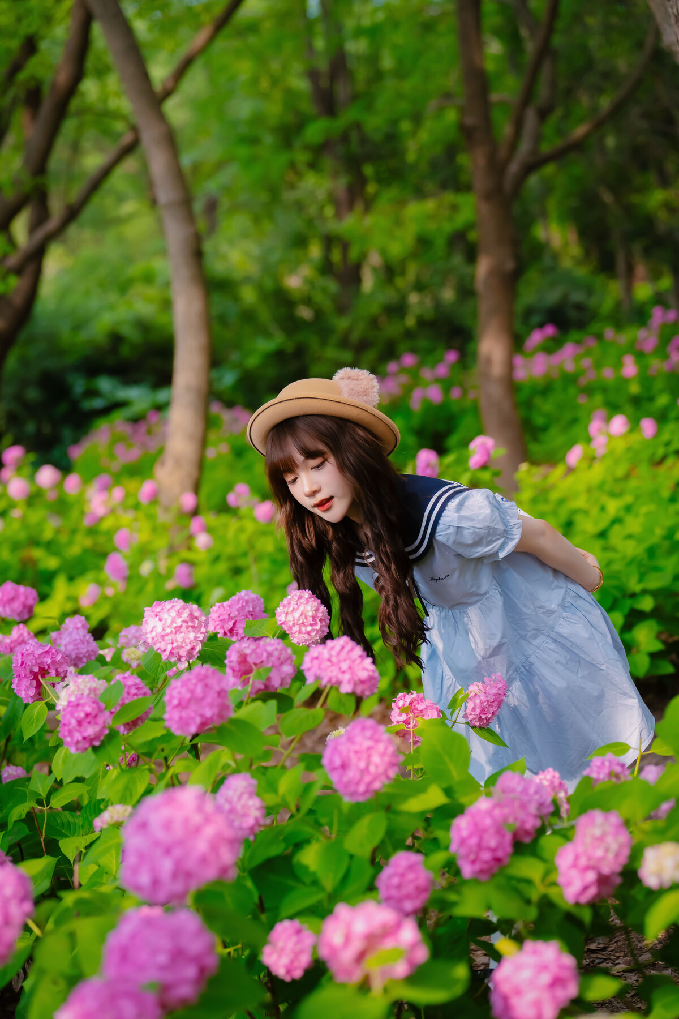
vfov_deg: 28.8
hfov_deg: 19.5
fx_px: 1980
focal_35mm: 70
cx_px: 340
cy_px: 510
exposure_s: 1/320
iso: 100
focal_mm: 70
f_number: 2.8
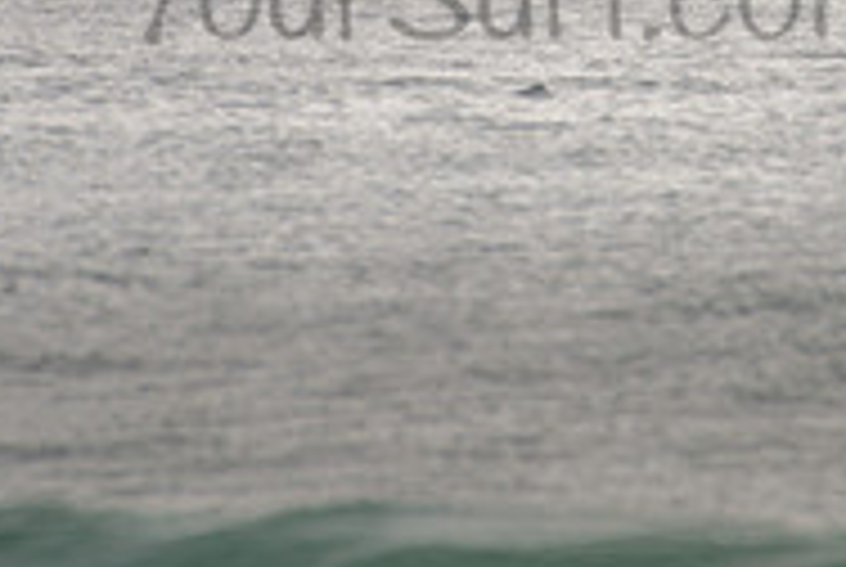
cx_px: 623
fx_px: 44437
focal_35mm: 1888
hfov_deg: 1.1
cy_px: -159
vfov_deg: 0.7
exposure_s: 1/2000
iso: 140
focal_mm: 500
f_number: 5.6
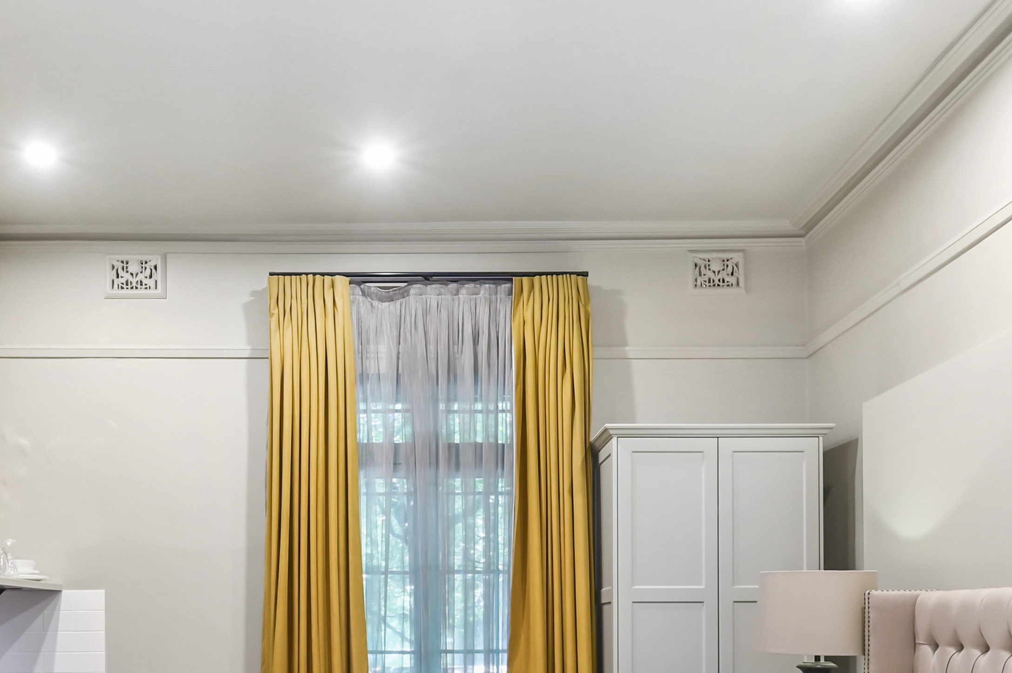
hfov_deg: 49.4
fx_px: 1096
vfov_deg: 31.8
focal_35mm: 39
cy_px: 654
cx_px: 425
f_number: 8
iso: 400
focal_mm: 14
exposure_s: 1/5
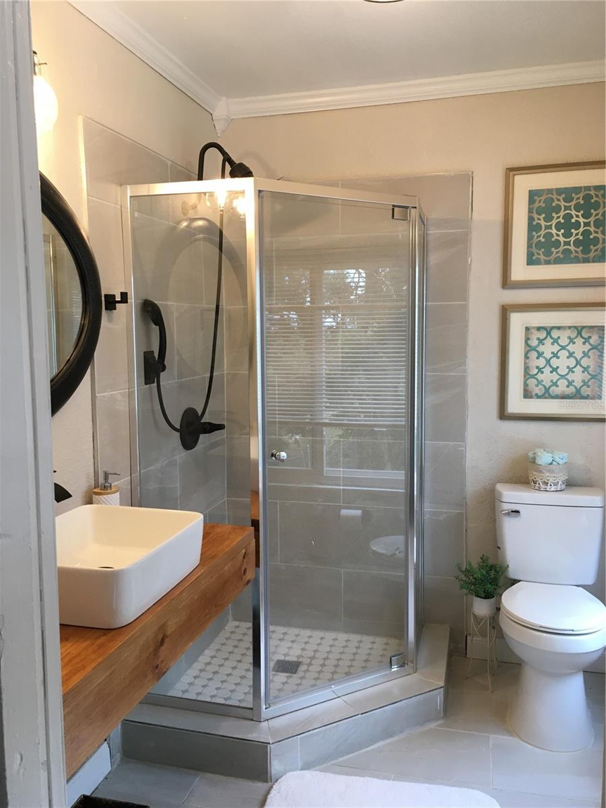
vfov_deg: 61.7
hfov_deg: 48.2
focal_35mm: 29
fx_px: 677
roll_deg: +2.9
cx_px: 303
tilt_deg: -5.8
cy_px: 404
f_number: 2.2
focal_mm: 4.15
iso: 50
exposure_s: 1/33
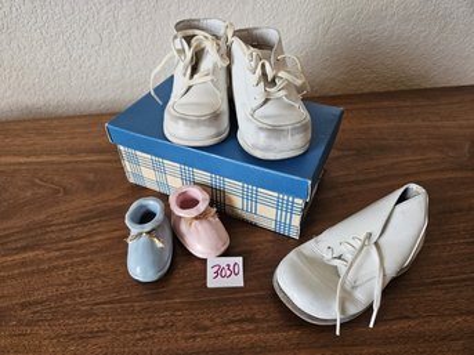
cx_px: 237
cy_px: 178
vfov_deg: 58.8
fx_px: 315
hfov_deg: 73.9
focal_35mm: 23
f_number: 1.8
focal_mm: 5.4
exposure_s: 1/120
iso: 200
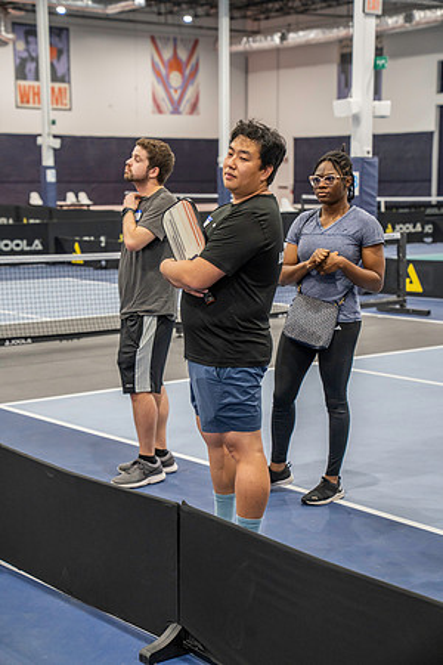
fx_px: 1292
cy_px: 332
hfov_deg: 19.5
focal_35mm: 70
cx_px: 222
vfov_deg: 28.8
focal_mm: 70
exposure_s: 1/160
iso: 2000
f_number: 4
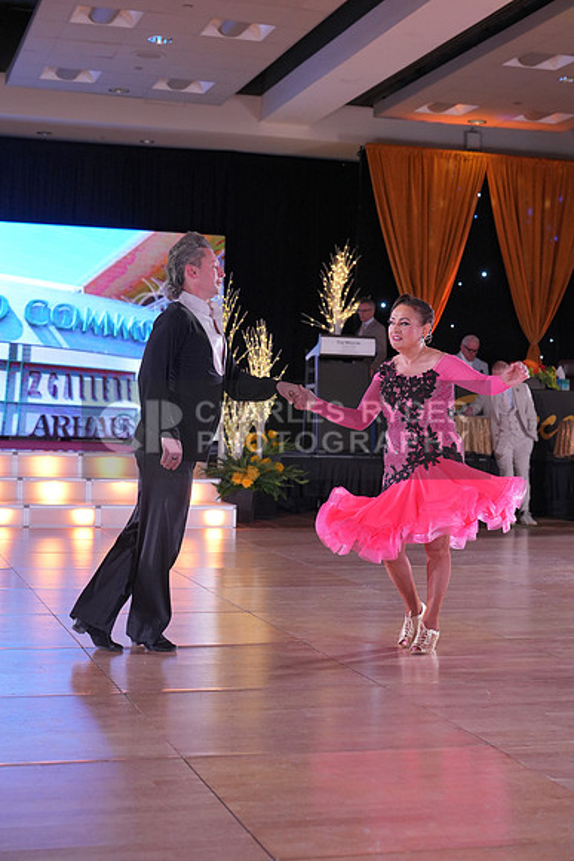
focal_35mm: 60
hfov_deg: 22.6
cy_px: 430
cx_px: 287
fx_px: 1434
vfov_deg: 33.4
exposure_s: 1/400
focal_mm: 60
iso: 2000
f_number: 4
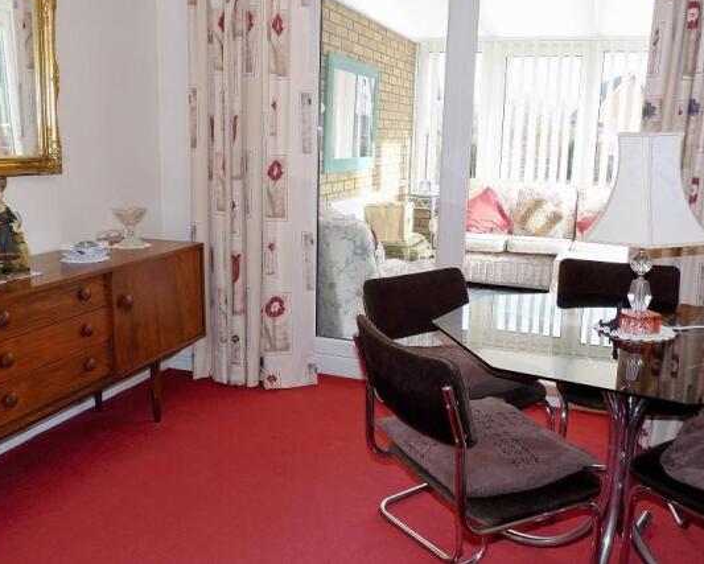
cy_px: 277
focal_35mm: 32
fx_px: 667
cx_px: 370
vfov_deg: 45.8
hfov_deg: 55.6
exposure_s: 1/50
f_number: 3.3
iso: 80
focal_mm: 5.3
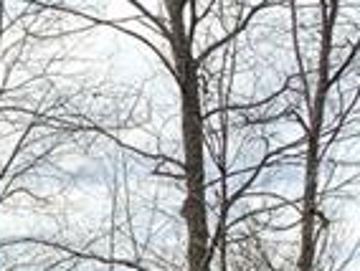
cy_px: 532
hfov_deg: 11.9
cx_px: -393
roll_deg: -1.9
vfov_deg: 9.6
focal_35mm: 146
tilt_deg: -8.6
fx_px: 1521
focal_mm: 4.25
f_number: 1.8
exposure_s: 1/651
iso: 25
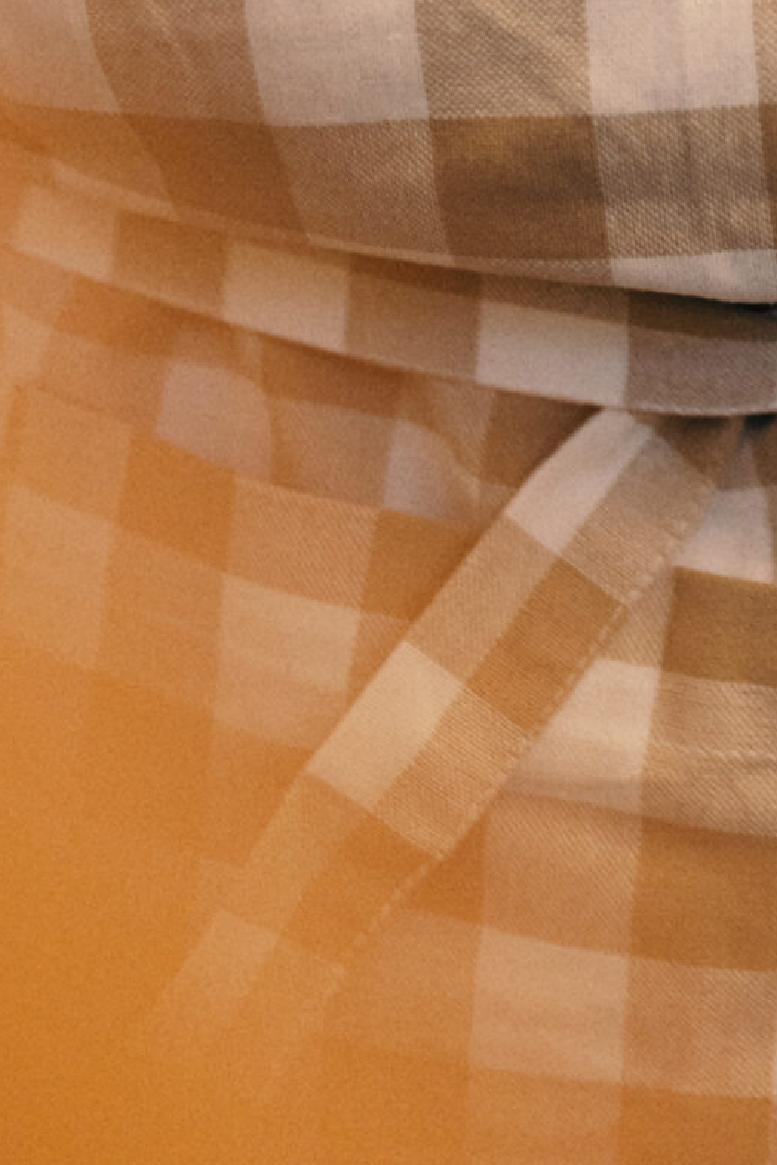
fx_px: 3690
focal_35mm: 114
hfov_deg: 11.8
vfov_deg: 16.9
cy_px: -374
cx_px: 842
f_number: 1.4
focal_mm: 35
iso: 2000
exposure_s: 1/200
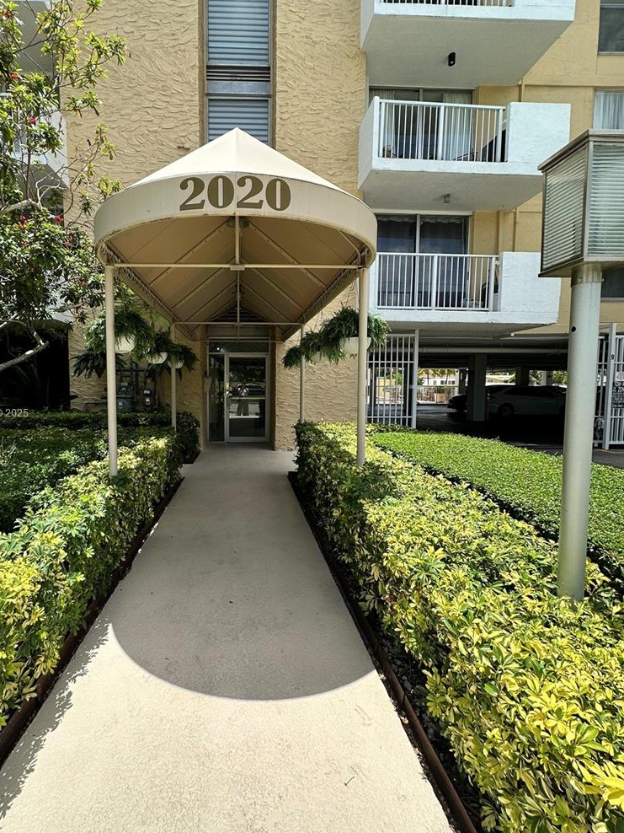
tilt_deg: -2.8
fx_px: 409
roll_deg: -1.7
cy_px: 414
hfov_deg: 74.0
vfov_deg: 91.0
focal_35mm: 17
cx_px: 253
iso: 40
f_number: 2.2
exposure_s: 1/651
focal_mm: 2.22
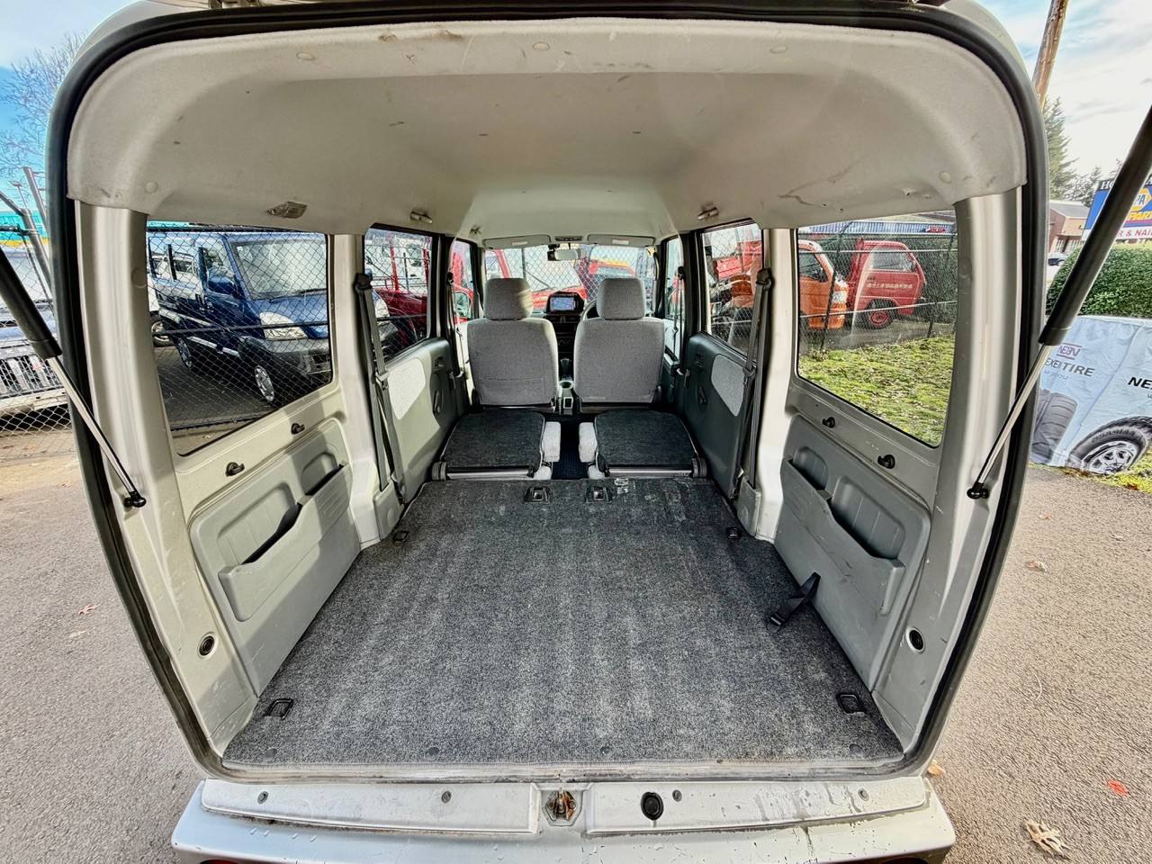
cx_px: 576
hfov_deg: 102.1
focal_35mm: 14
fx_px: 466
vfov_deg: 85.7
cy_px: 432
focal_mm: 2.22
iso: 125
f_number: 2.2
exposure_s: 1/121
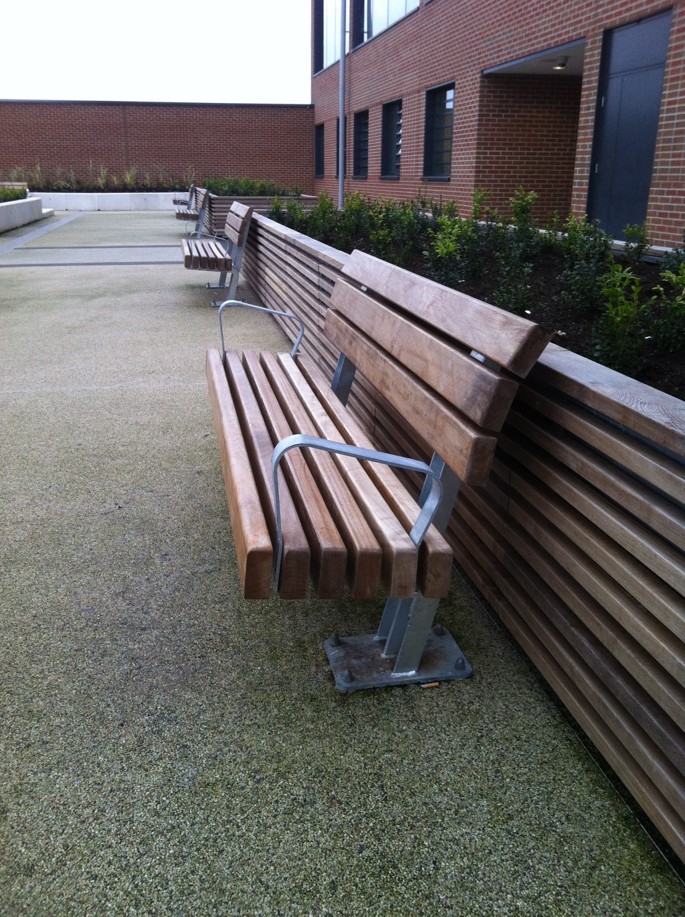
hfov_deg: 40.6
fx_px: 926
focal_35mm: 35
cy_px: 458
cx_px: 342
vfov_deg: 52.7
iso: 125
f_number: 2.8
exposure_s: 1/120
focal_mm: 3.85
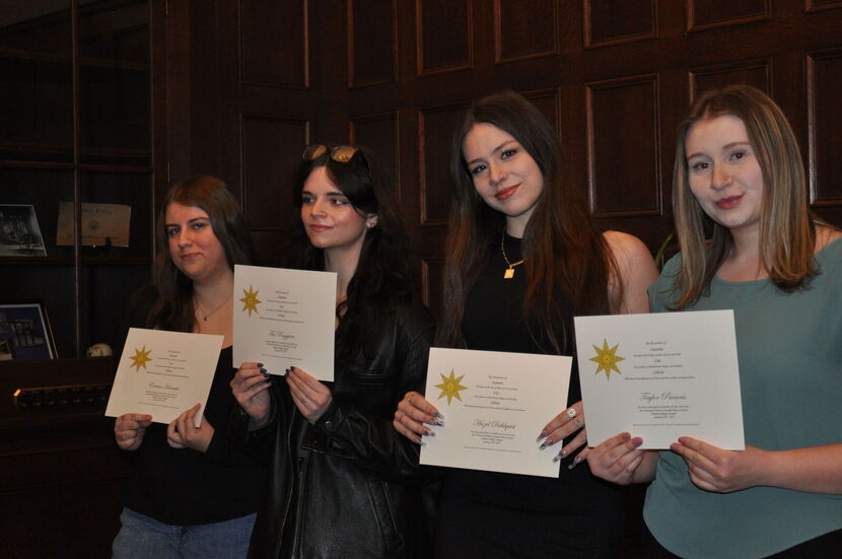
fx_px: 1401
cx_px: 421
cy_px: 280
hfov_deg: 33.4
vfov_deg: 22.6
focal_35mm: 60
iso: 800
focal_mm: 40
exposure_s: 1/60
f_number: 5.3
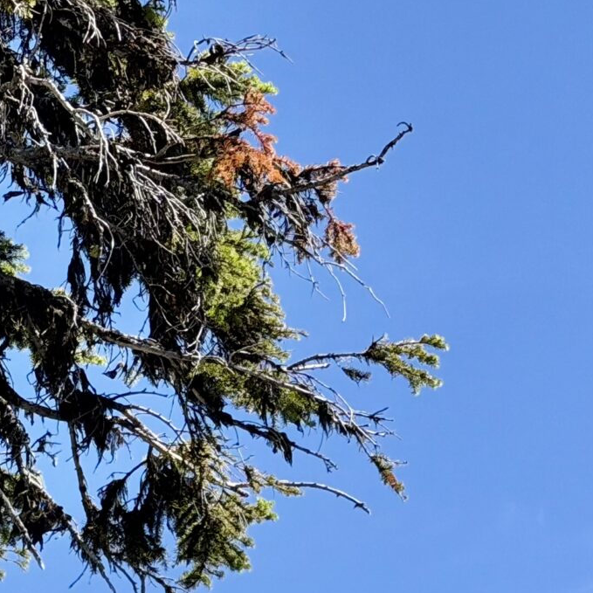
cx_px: -114
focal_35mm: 160
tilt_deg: +15.4
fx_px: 3101
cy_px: 779
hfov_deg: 10.7
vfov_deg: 10.7
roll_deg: -1.1
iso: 64
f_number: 1.78
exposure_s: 1/2667
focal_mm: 6.76
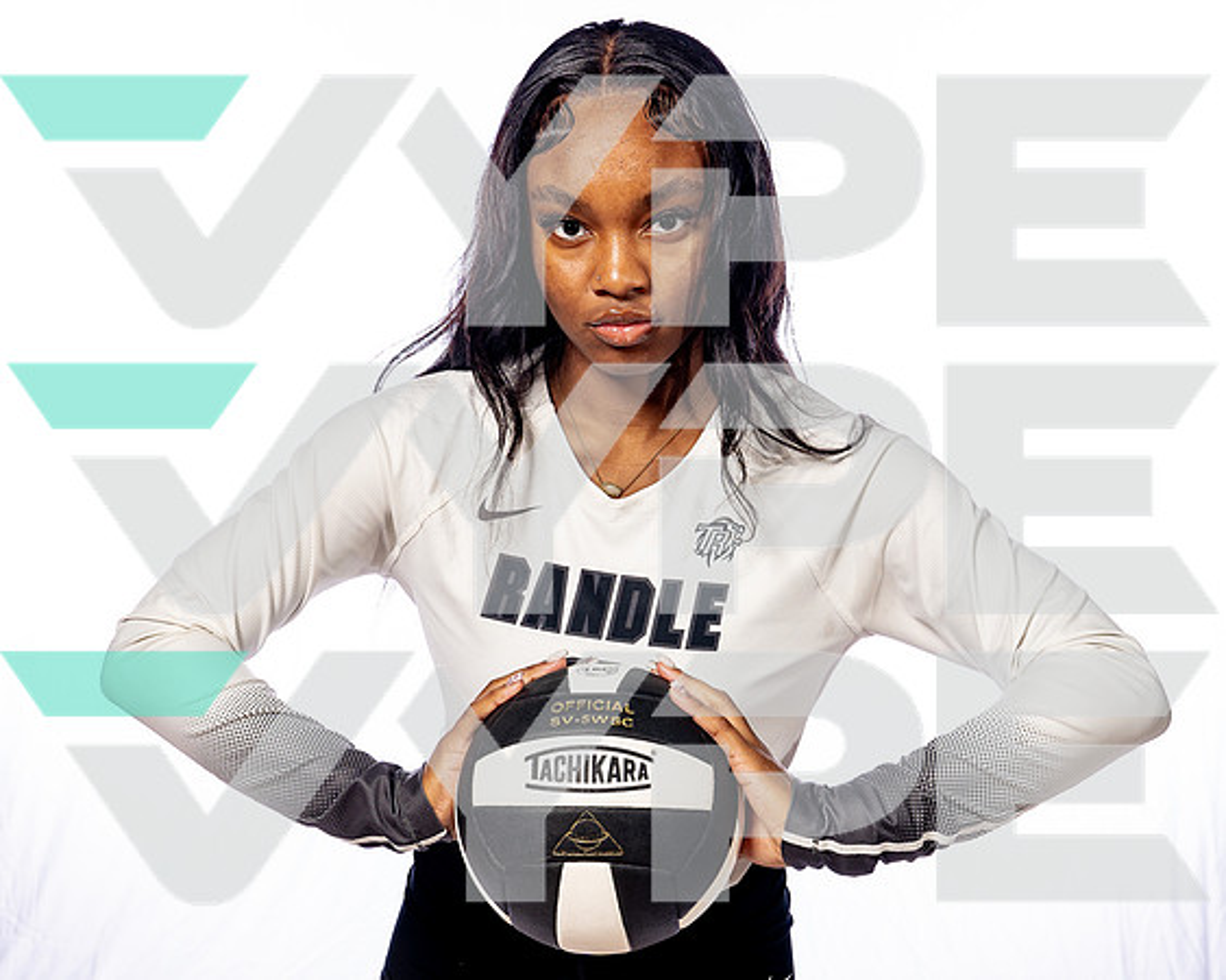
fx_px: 2008
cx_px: 571
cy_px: 584
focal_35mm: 55
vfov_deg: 27.4
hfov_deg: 33.9
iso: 250
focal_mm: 41
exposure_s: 1/250
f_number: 7.1
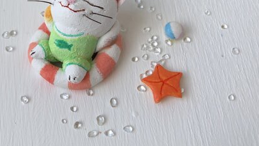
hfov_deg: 42.1
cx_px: 79
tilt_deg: -60.9
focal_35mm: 48
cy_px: 27
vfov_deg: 24.5
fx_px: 330
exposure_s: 1/120
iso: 25
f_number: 1.8
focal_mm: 3.99
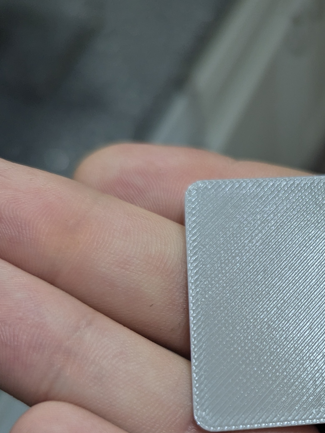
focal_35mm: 47
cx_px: 303
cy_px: 302
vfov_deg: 39.7
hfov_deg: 29.4
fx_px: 588
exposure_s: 1/120
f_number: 1.85
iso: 203
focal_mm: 6.81
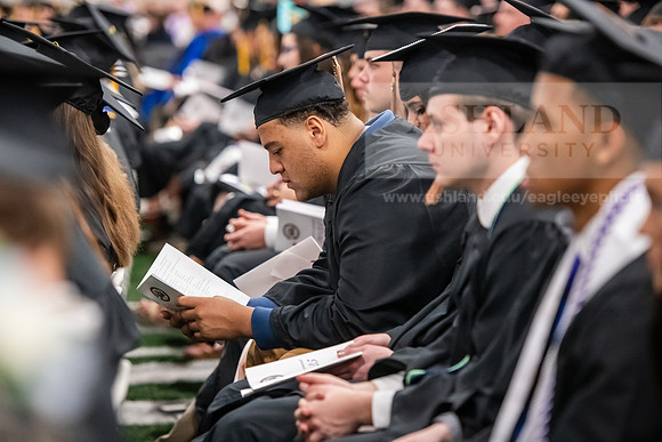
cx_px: 331
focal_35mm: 140
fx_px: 2575
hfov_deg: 14.7
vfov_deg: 9.8
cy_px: 221
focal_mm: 140
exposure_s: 1/200
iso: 6400
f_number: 3.2
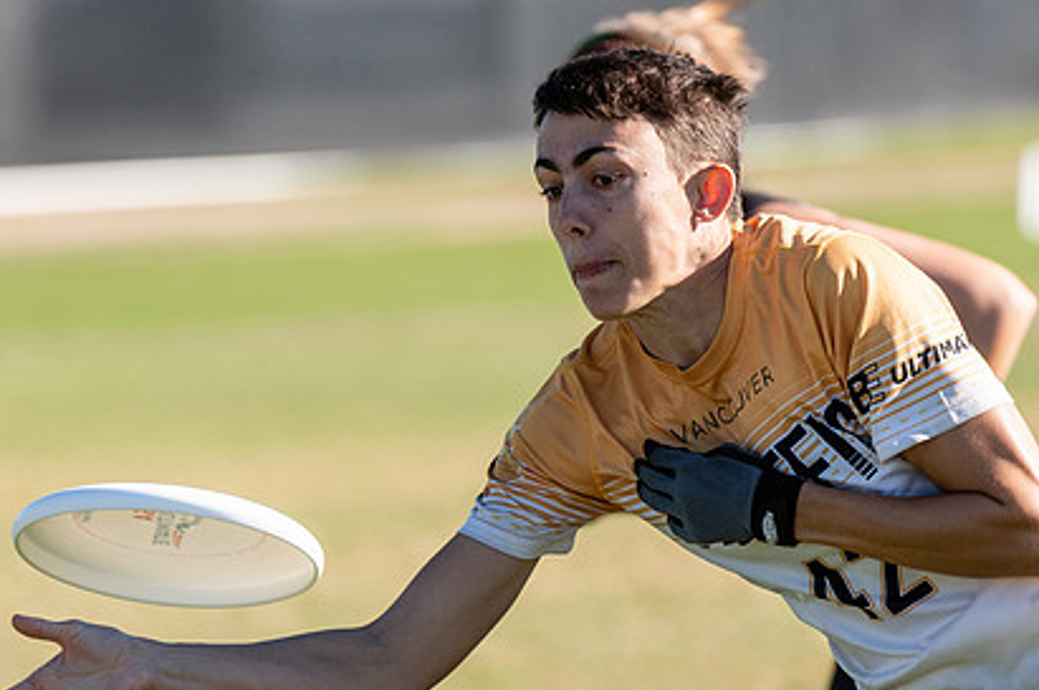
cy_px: 514
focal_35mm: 601
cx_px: 800
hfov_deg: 3.4
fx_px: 17325
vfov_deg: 2.3
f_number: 4
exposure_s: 1/2000
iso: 200
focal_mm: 200
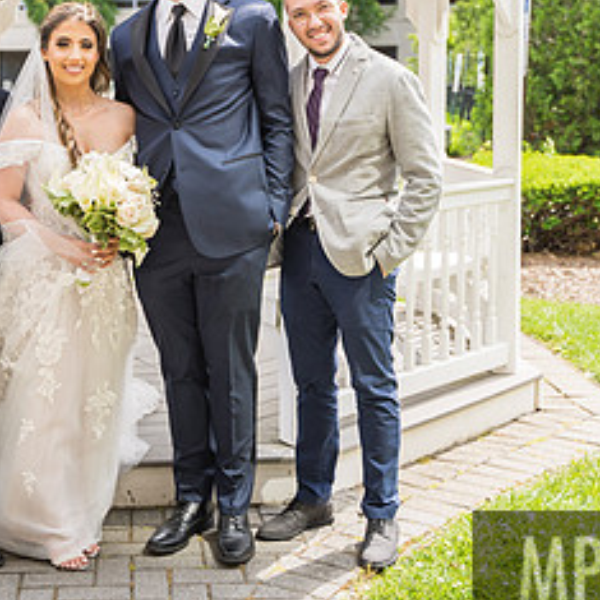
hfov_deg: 25.6
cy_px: 177
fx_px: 1314
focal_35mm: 67
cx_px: 189
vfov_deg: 25.5
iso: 100
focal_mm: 32
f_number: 2.8
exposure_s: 1/500
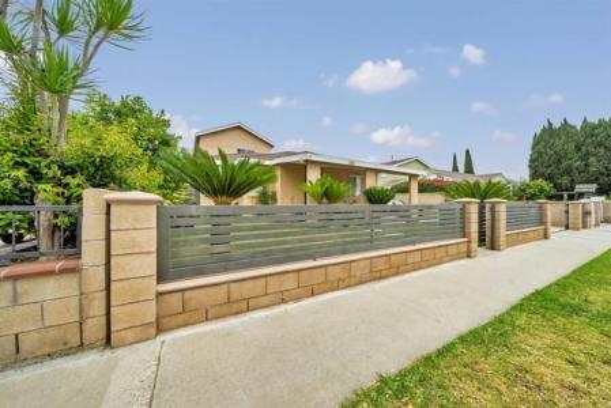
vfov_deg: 90.1
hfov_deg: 112.6
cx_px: 306
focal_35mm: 12
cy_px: 204
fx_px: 204
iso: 160
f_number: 9
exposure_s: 1/400
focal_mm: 12
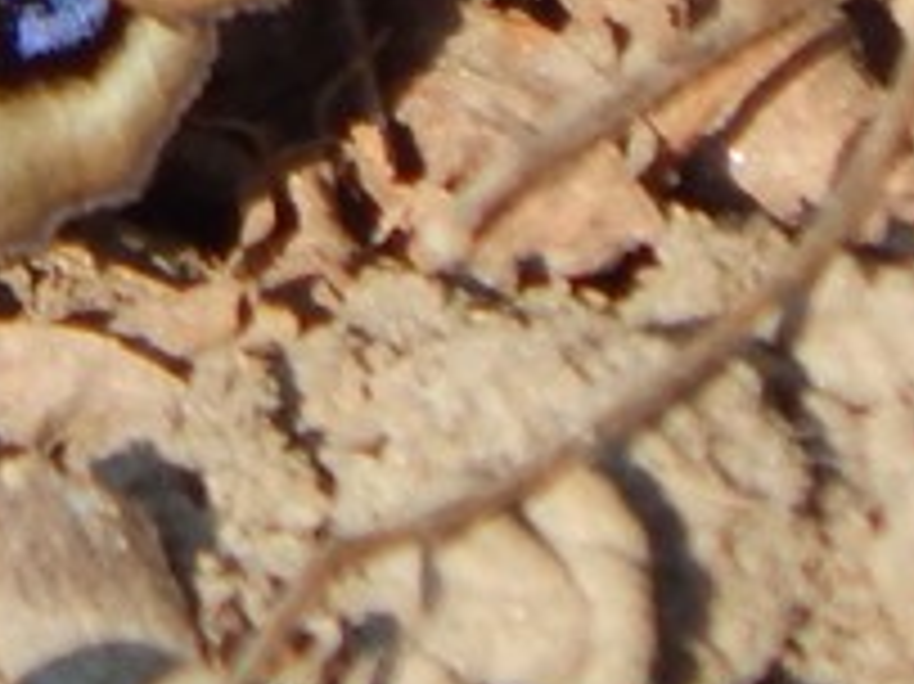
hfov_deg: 0.7
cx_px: -335
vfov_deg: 0.5
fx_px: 74151
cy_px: -549
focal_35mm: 2810
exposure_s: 1/320
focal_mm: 120
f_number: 5.8
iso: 125
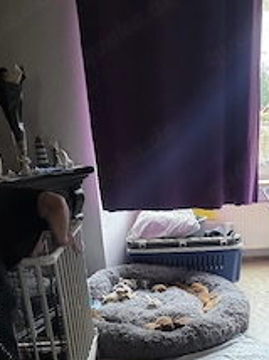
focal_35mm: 43
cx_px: 163
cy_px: 310
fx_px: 446
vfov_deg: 41.2
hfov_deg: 33.4
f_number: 1.7
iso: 500
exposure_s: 1/101
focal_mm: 6.3
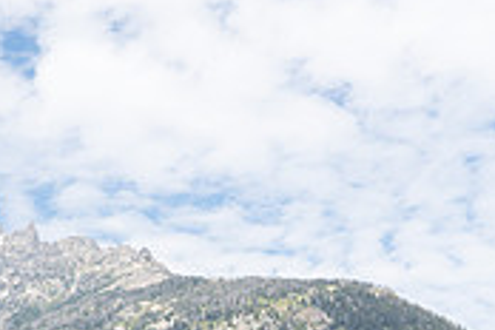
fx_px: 1100
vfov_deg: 16.6
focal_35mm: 80
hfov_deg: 24.9
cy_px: 357
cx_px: 85
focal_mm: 24
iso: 100
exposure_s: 1/320
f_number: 5.6
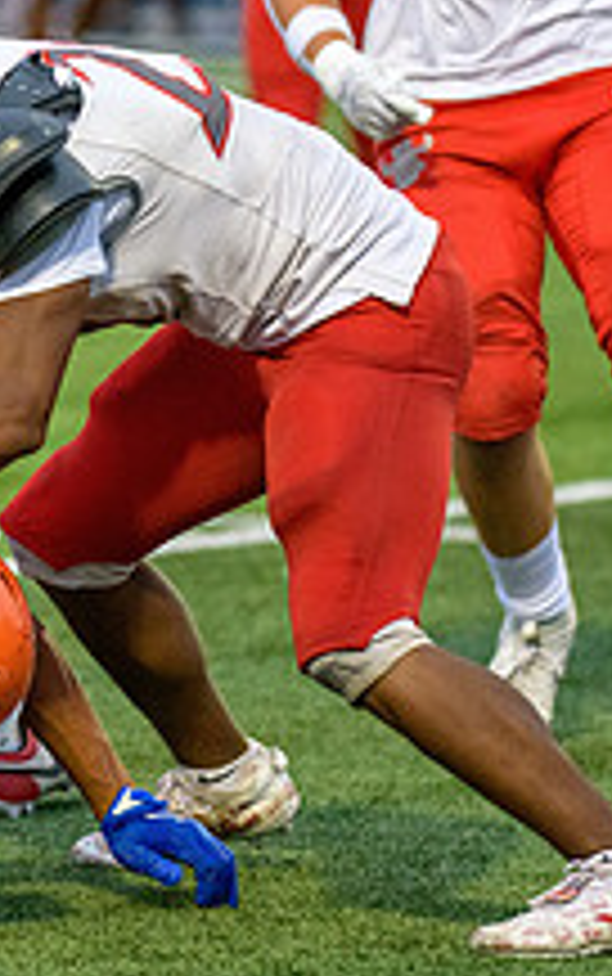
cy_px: 340
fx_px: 12331
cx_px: -153
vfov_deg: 4.5
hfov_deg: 2.8
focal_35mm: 463
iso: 2800
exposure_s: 1/2000
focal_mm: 170
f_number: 2.8
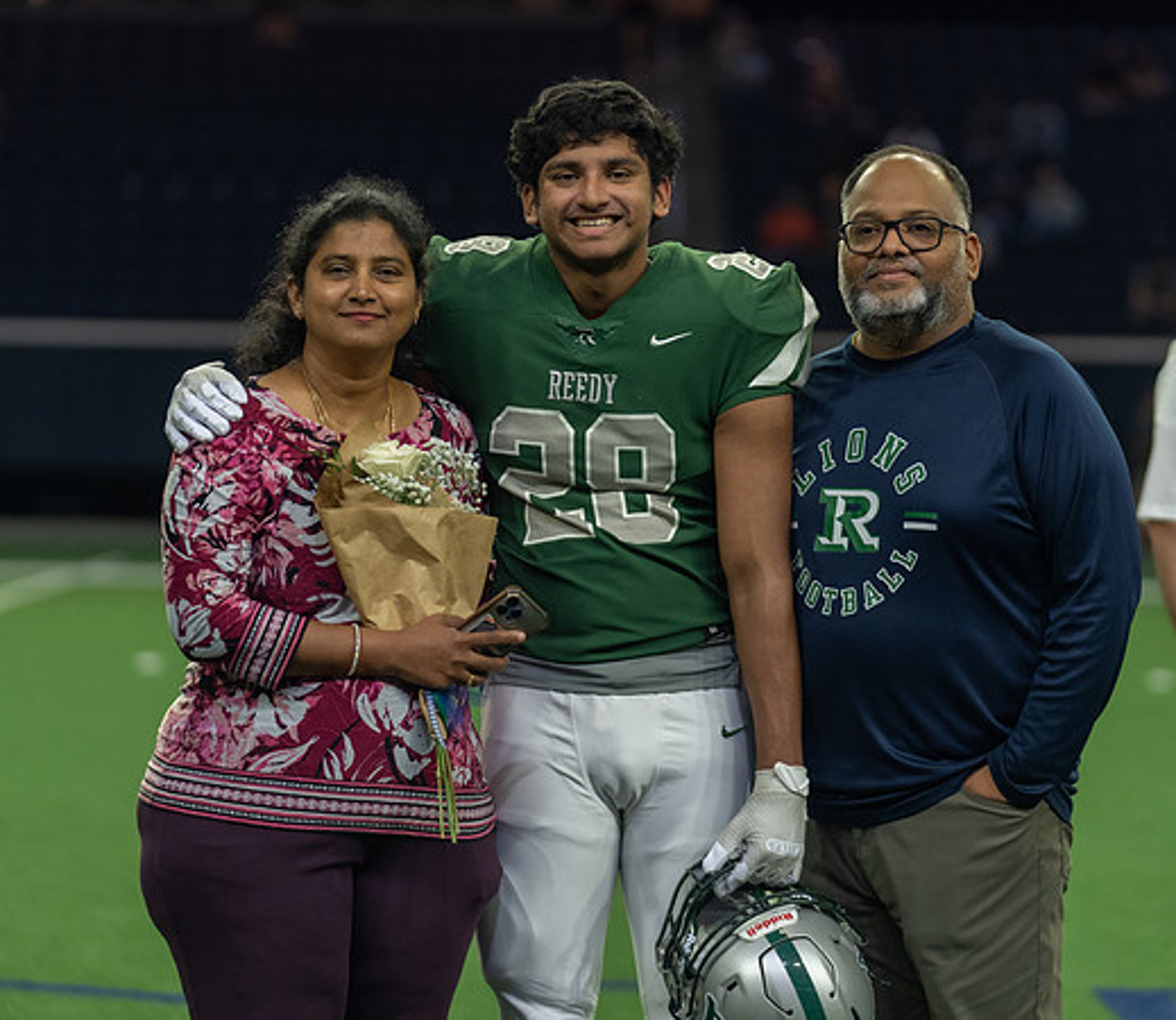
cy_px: 459
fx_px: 5978
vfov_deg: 9.7
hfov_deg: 11.2
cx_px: 641
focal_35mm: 166
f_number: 2.8
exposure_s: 1/320
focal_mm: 124
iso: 1000
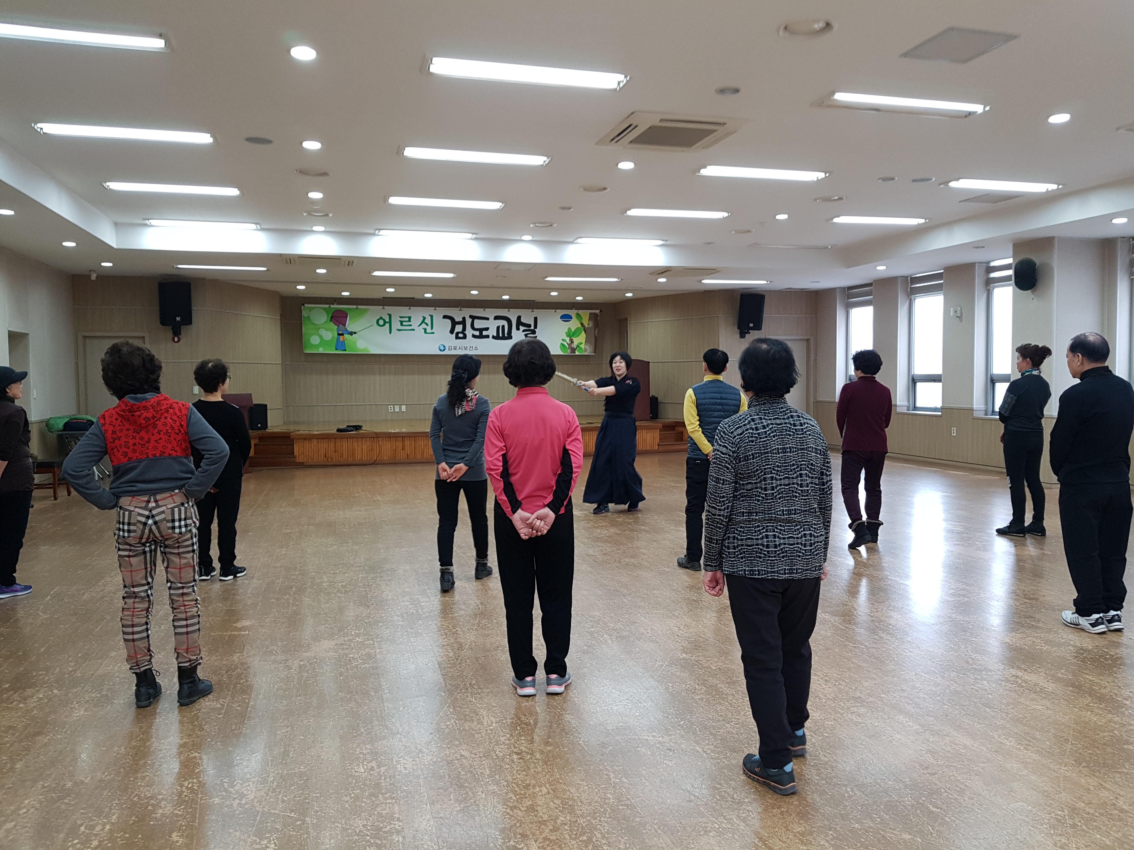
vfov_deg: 53.1
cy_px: 425
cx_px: 567
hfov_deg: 67.3
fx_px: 852
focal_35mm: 26
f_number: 1.7
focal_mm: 4.2
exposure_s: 1/60
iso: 100
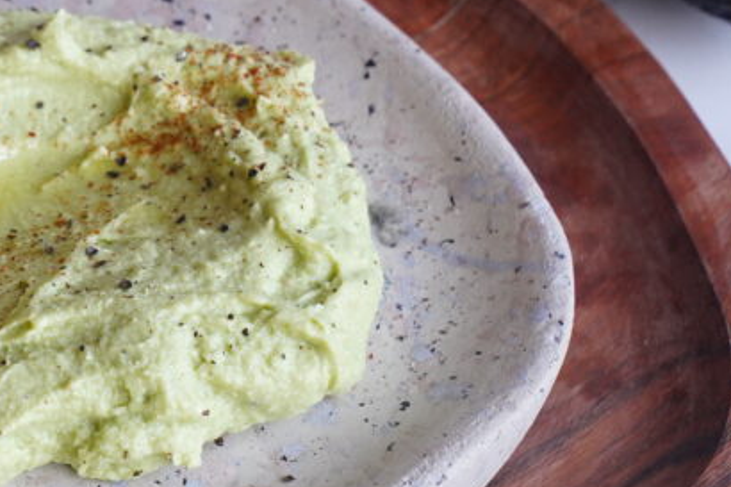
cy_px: 261
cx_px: -100
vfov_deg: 7.8
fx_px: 3552
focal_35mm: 175
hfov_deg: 11.6
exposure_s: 1/80
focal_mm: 70
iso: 2000
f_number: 9
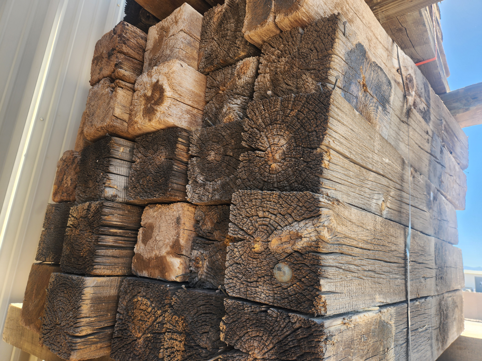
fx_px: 320
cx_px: 241
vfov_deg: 58.9
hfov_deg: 73.9
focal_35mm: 23
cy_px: 180
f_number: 1.8
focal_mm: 5.4
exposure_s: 1/202
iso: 20
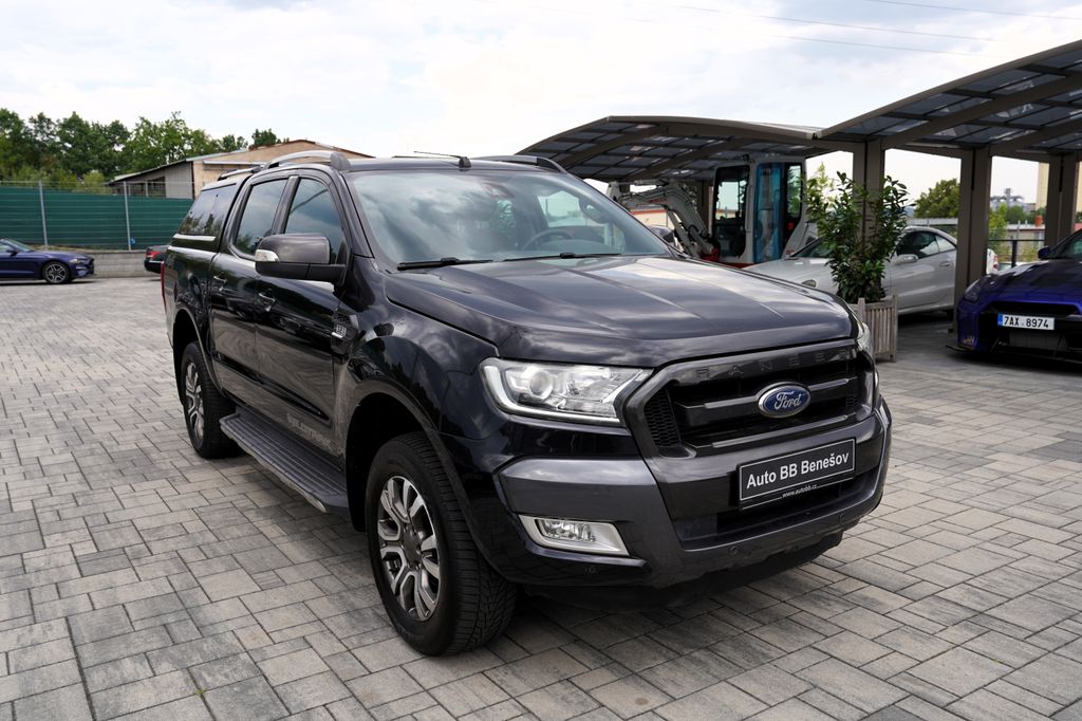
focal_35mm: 30
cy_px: 360
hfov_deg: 61.9
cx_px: 541
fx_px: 901
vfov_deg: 43.6
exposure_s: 1/125
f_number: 5.6
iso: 100
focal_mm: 30
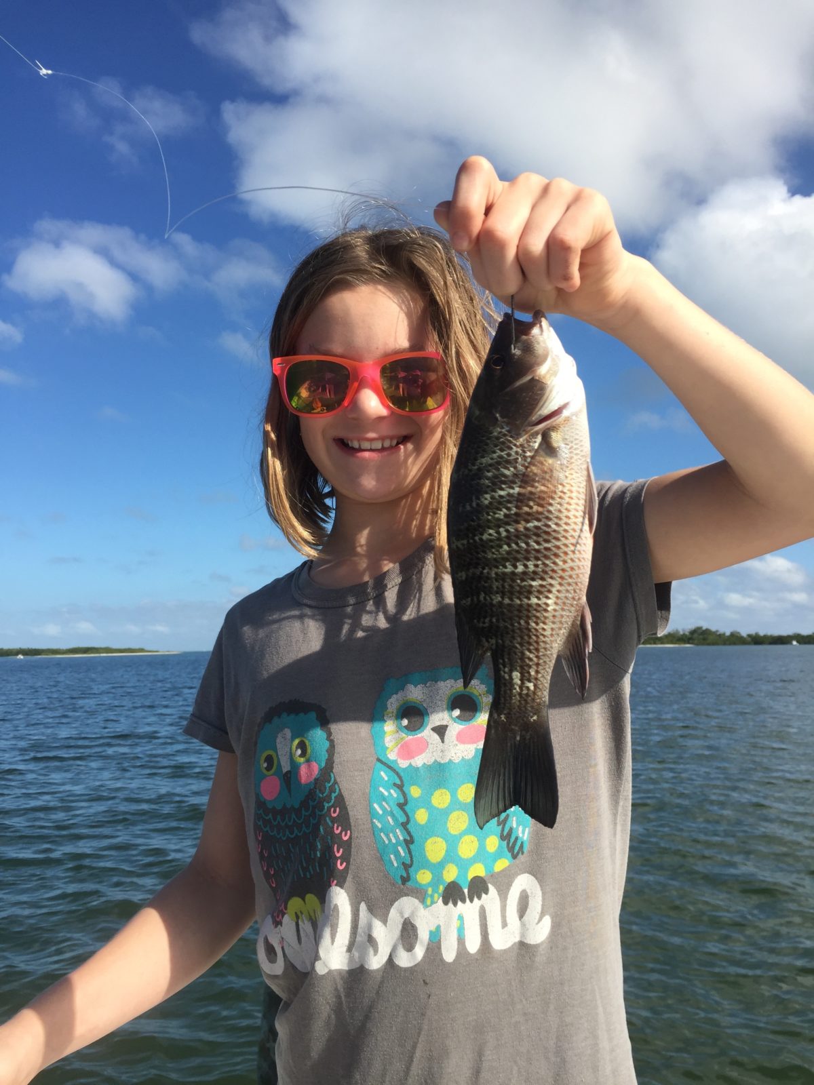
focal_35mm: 29
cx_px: 407
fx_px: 909
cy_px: 542
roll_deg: +1.6
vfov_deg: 61.7
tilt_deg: +6.8
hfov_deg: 48.2
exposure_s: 1/1721
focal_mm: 4.15
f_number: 2.2
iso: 32
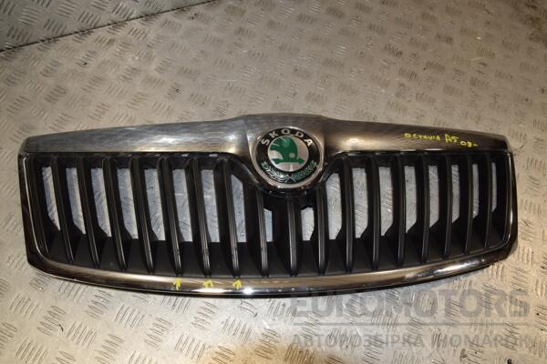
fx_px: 410
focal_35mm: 27
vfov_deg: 47.9
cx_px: 274
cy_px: 182
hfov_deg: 67.4
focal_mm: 18
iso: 800
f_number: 10
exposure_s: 1/200
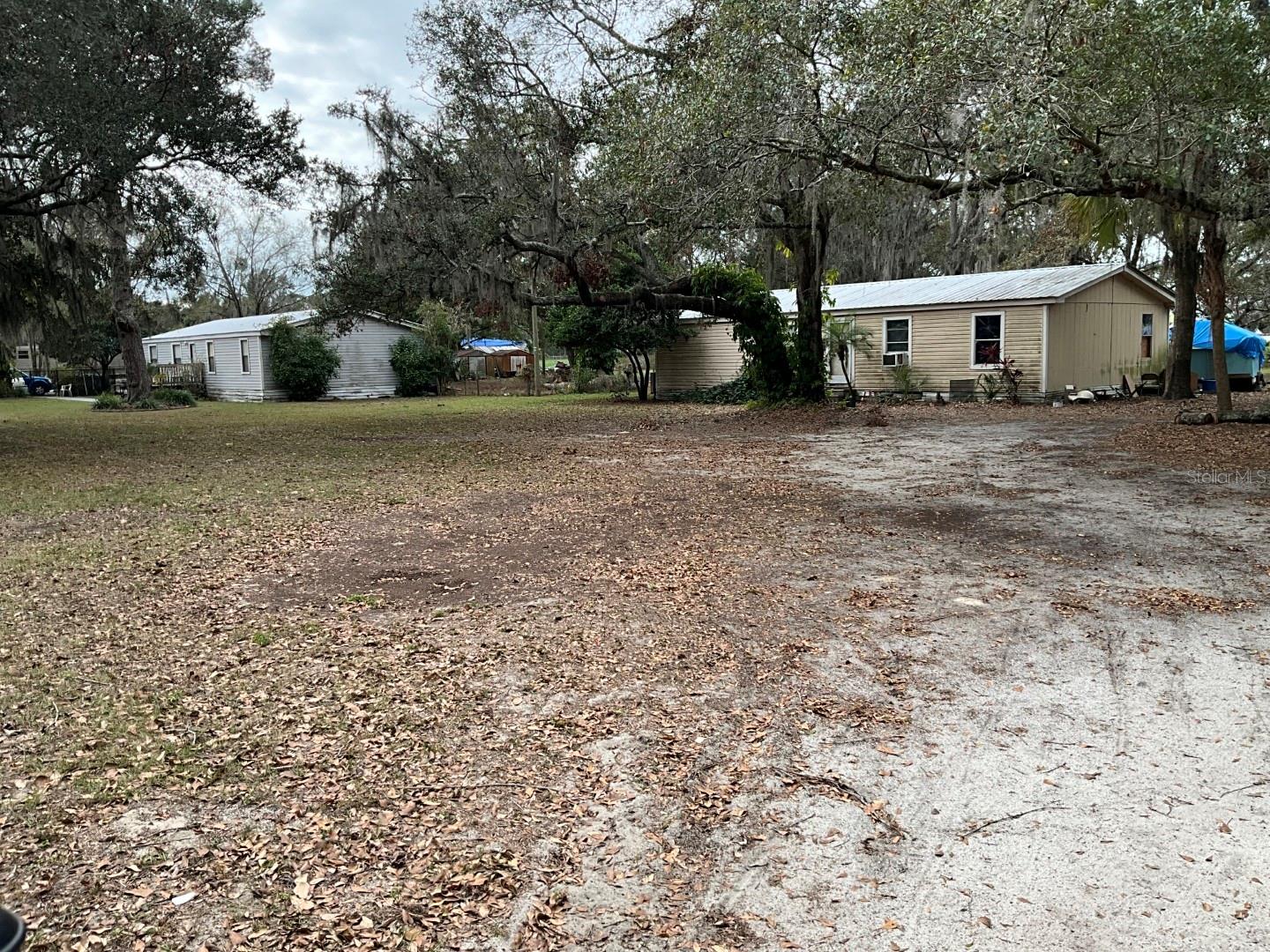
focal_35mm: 29
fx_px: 1064
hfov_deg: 61.7
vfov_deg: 48.2
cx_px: 635
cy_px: 476
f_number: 1.8
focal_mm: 3
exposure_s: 1/545
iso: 25
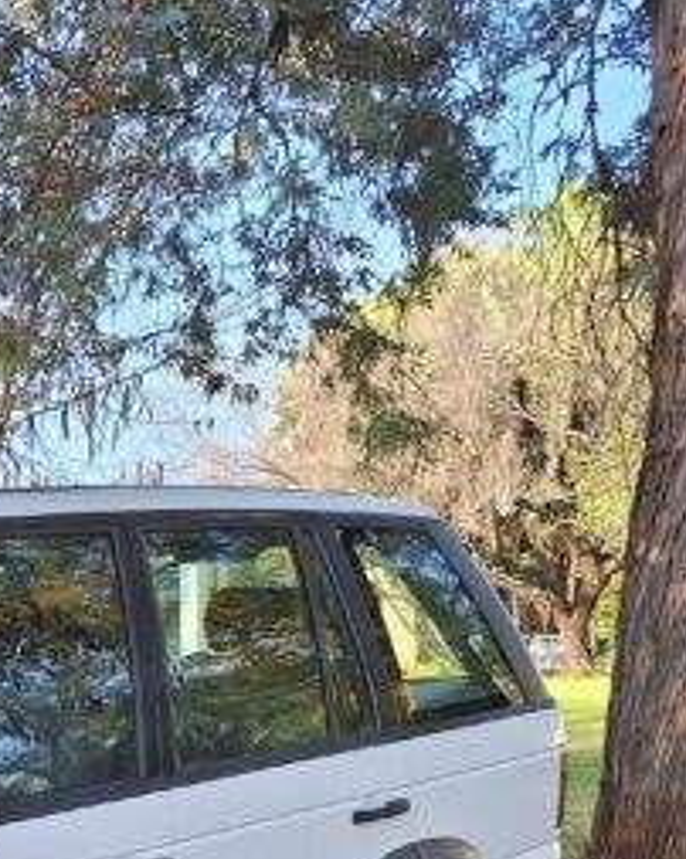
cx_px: -299
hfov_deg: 20.8
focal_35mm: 64
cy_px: 907
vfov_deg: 27.5
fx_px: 1626
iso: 40
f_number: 1.8
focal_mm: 5.54
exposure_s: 1/376
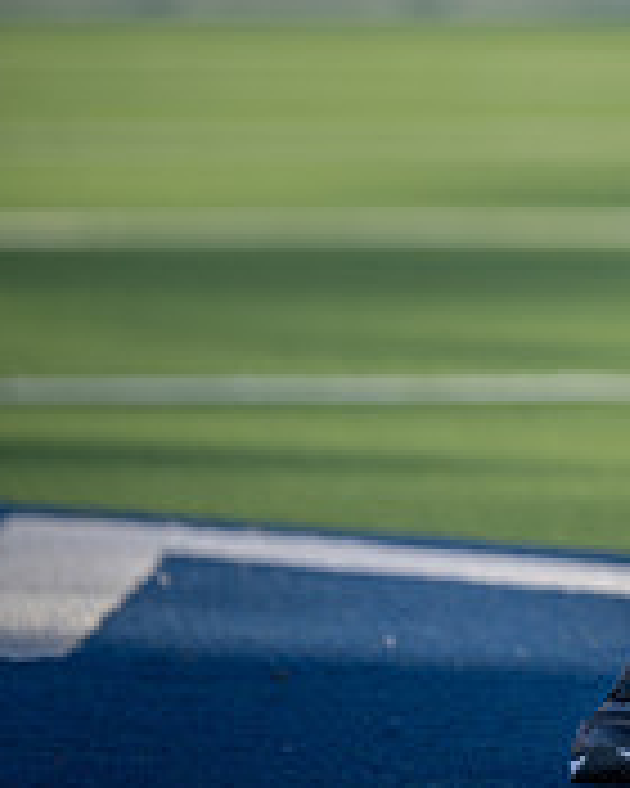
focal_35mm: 497
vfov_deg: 3.9
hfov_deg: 3.1
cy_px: 106
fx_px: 11584
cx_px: 1143
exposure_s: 1/500
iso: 100
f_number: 2.8
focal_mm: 157
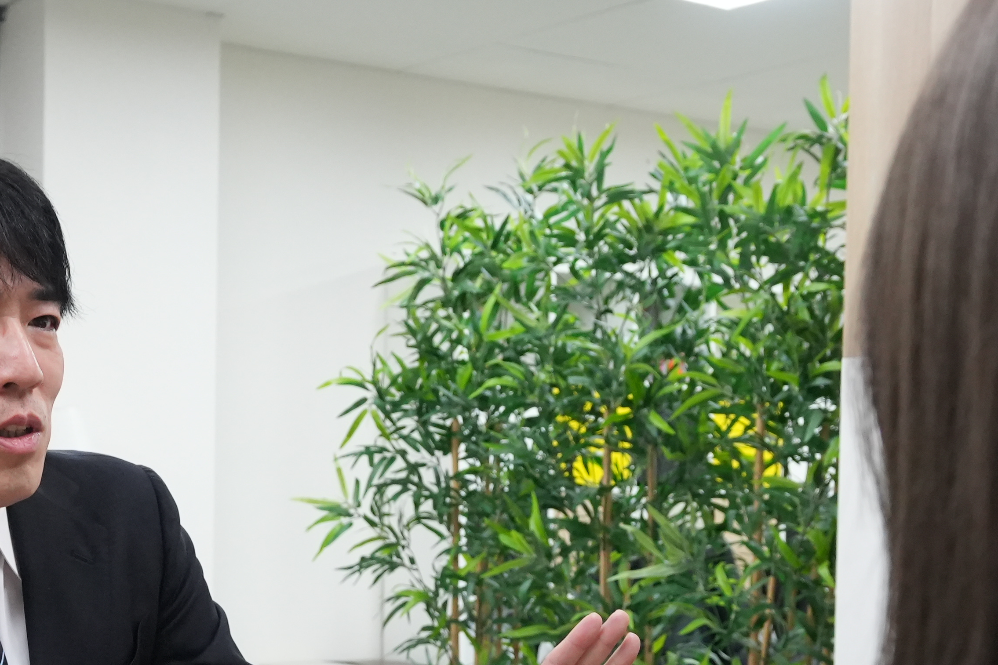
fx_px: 1857
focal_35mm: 67
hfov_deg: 29.6
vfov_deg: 20.0
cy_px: 573
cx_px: 259
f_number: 4.5
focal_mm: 22
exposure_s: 1/160
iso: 2500
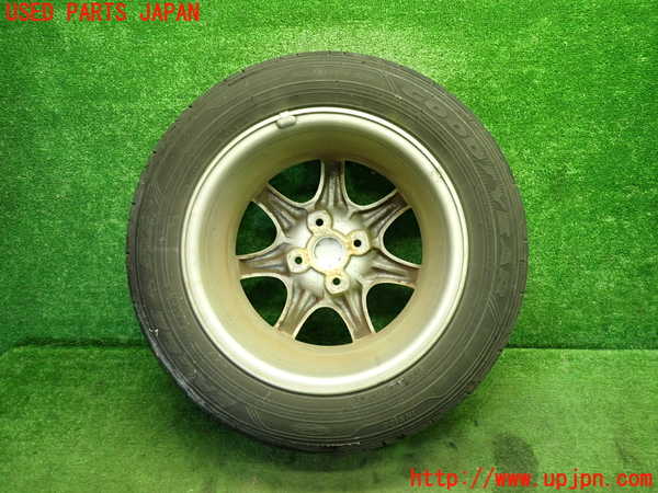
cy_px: 246
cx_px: 329
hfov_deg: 69.4
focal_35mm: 25
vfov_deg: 54.9
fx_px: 475
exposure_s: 1/30
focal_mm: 4.5
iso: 200
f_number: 2
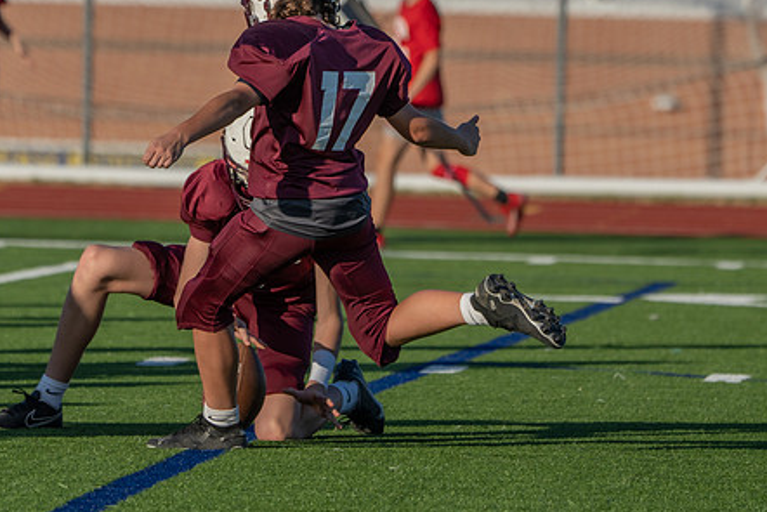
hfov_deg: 4.2
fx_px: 10464
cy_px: 165
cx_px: 329
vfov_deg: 2.8
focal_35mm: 491
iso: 125
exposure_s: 1/1000
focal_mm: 274
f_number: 5.6
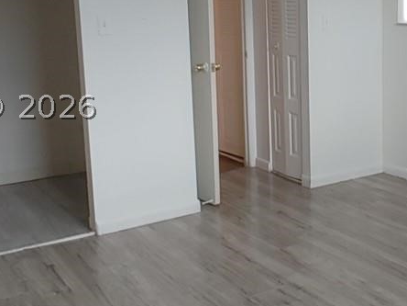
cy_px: 107
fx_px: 635
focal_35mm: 54
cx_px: 377
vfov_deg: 26.9
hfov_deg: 33.4
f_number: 1.9
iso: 250
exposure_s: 1/24
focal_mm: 1.78
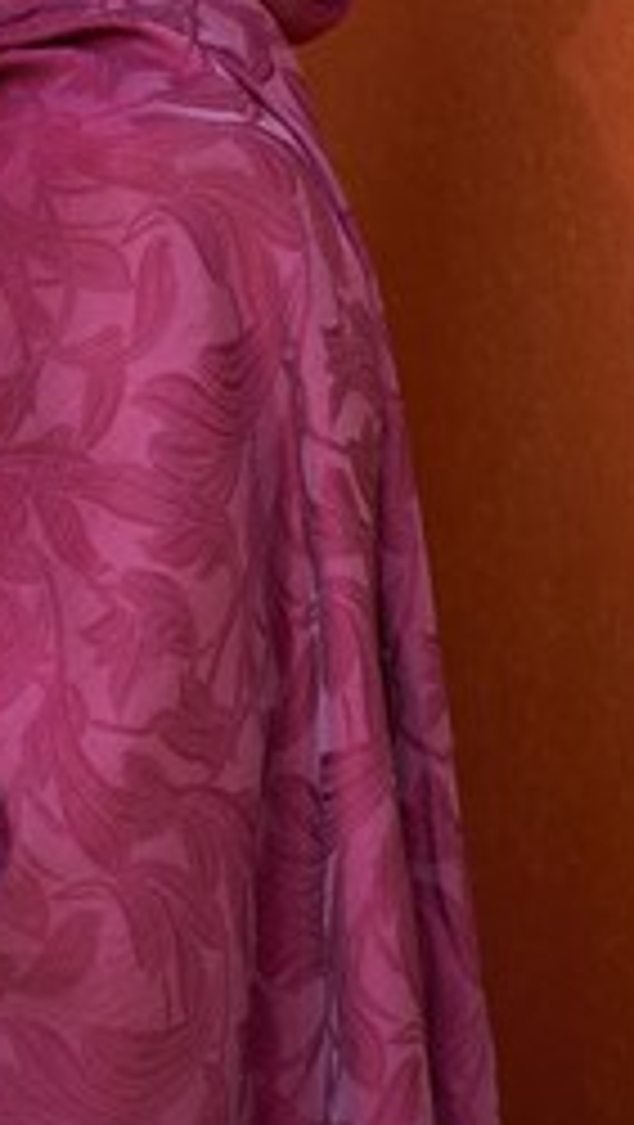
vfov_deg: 5.5
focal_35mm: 389
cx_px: -13
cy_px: 216
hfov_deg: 3.1
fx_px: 11602
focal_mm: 200
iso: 200
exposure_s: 1/200
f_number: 4
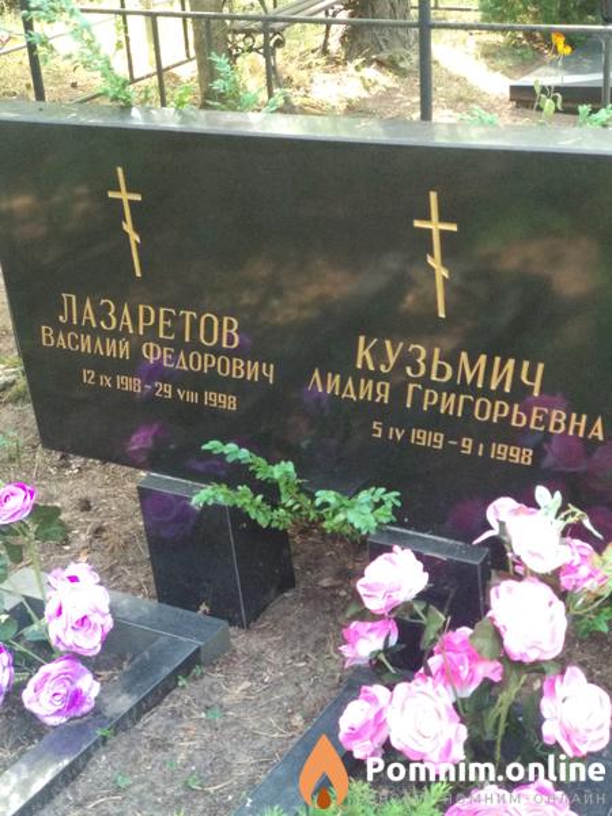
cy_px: 408
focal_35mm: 52
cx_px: 306
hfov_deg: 28.0
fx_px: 1226
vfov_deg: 36.8
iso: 800
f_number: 2.6
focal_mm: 5.99
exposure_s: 1/60
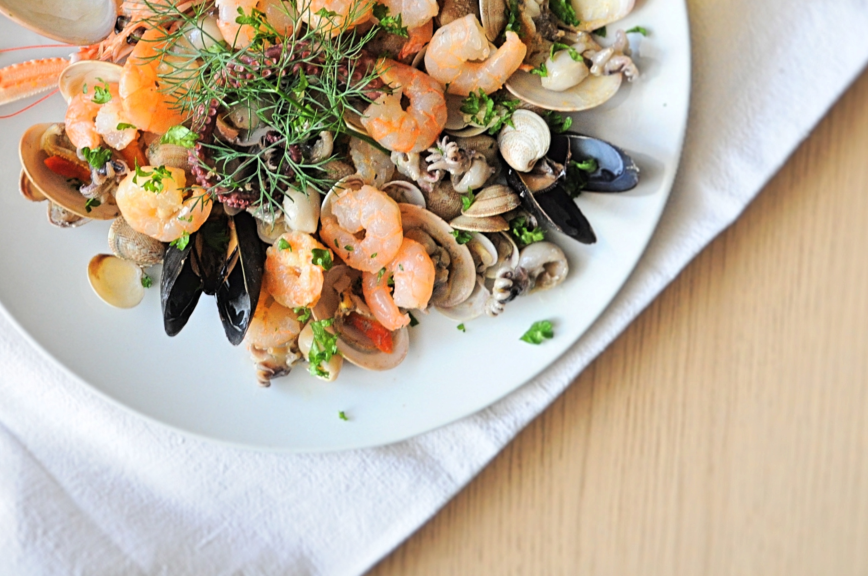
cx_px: 299
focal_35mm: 61
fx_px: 1469
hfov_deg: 32.7
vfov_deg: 21.8
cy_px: 88
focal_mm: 24
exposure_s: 1/50
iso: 800
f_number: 4
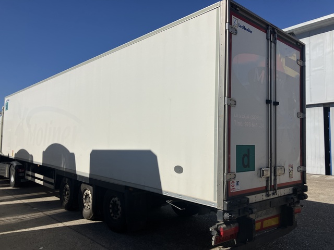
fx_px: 270
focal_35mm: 28
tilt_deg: +4.8
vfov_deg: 49.7
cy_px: 125
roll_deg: -1.7
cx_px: 167
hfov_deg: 63.4
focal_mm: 3.99
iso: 32
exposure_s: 1/6944
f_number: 1.8
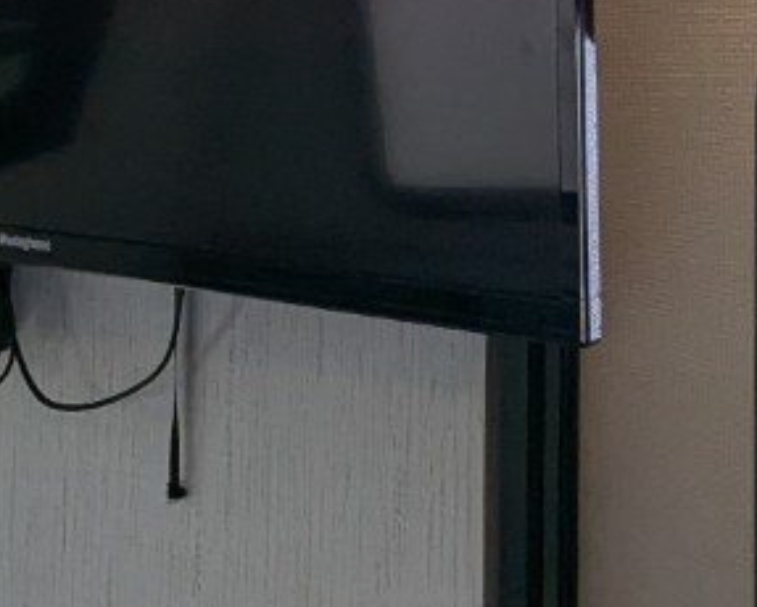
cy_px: -26
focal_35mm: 76
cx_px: 170
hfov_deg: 24.7
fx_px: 1704
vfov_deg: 19.5
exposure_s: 1/208
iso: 40
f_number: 2.2
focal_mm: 2.35
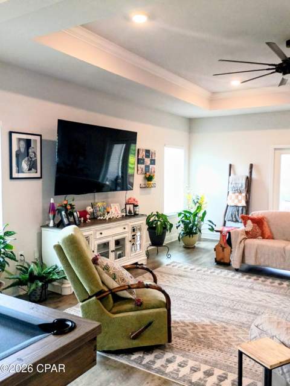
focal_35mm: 29
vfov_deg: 61.7
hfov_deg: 48.2
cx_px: 145
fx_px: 324
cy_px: 193
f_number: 1.8
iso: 100
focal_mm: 4.27
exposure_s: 1/60
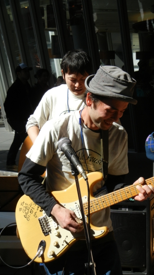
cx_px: 96
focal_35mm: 78
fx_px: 567
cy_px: 143
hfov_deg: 15.5
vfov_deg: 27.2
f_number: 4.1
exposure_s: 1/764
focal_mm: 12.2
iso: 160
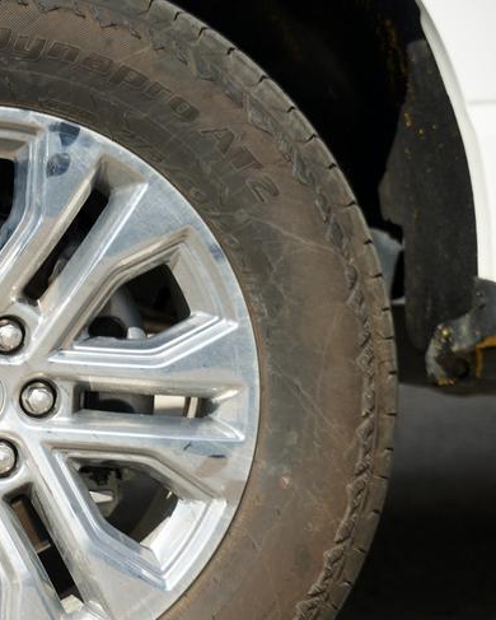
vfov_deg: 10.7
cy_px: 381
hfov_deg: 8.5
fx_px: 3303
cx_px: -33
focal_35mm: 180
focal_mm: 48.7
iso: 250
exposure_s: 1/50
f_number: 2.8
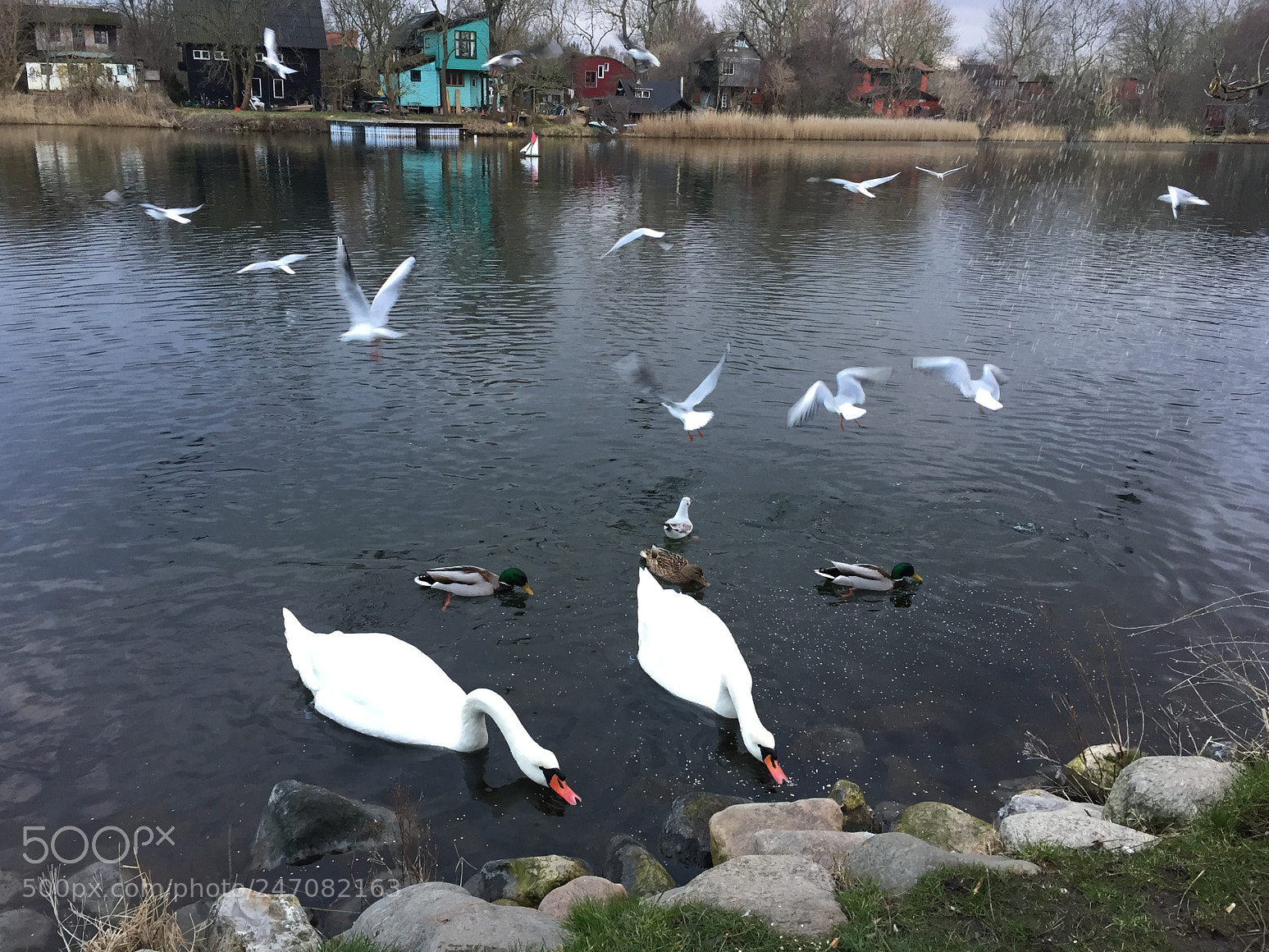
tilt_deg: -16.4
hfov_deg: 60.0
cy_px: 460
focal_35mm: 30
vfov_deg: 46.8
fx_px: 1100
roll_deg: -1.6
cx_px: 628
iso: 32
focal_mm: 4.15
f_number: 2.2
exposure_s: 1/33
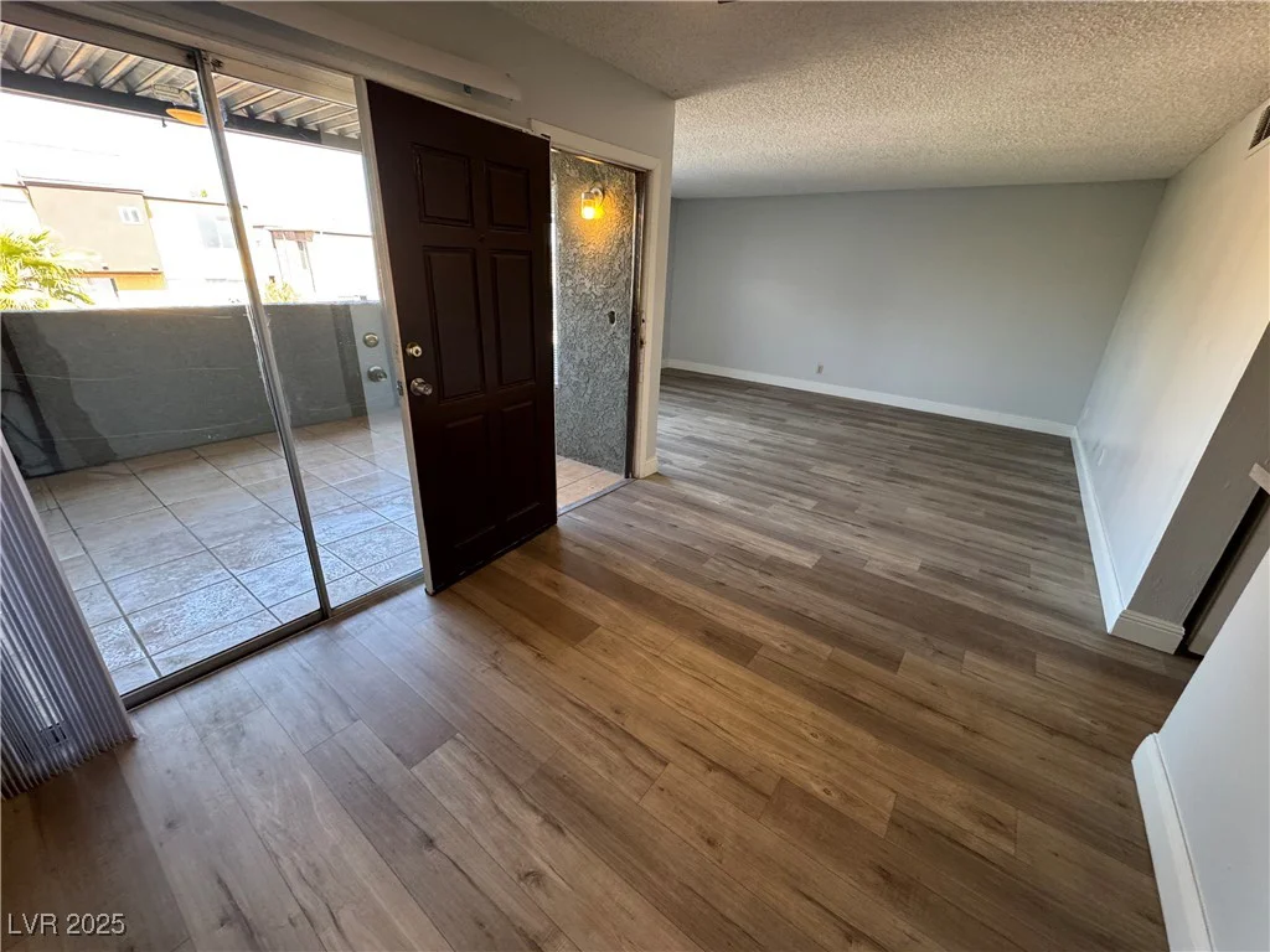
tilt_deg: -24.0
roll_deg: -2.9
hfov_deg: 102.1
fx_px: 514
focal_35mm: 14
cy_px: 476
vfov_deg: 85.7
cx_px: 635
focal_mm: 2.22
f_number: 2.2
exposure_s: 1/120
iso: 250
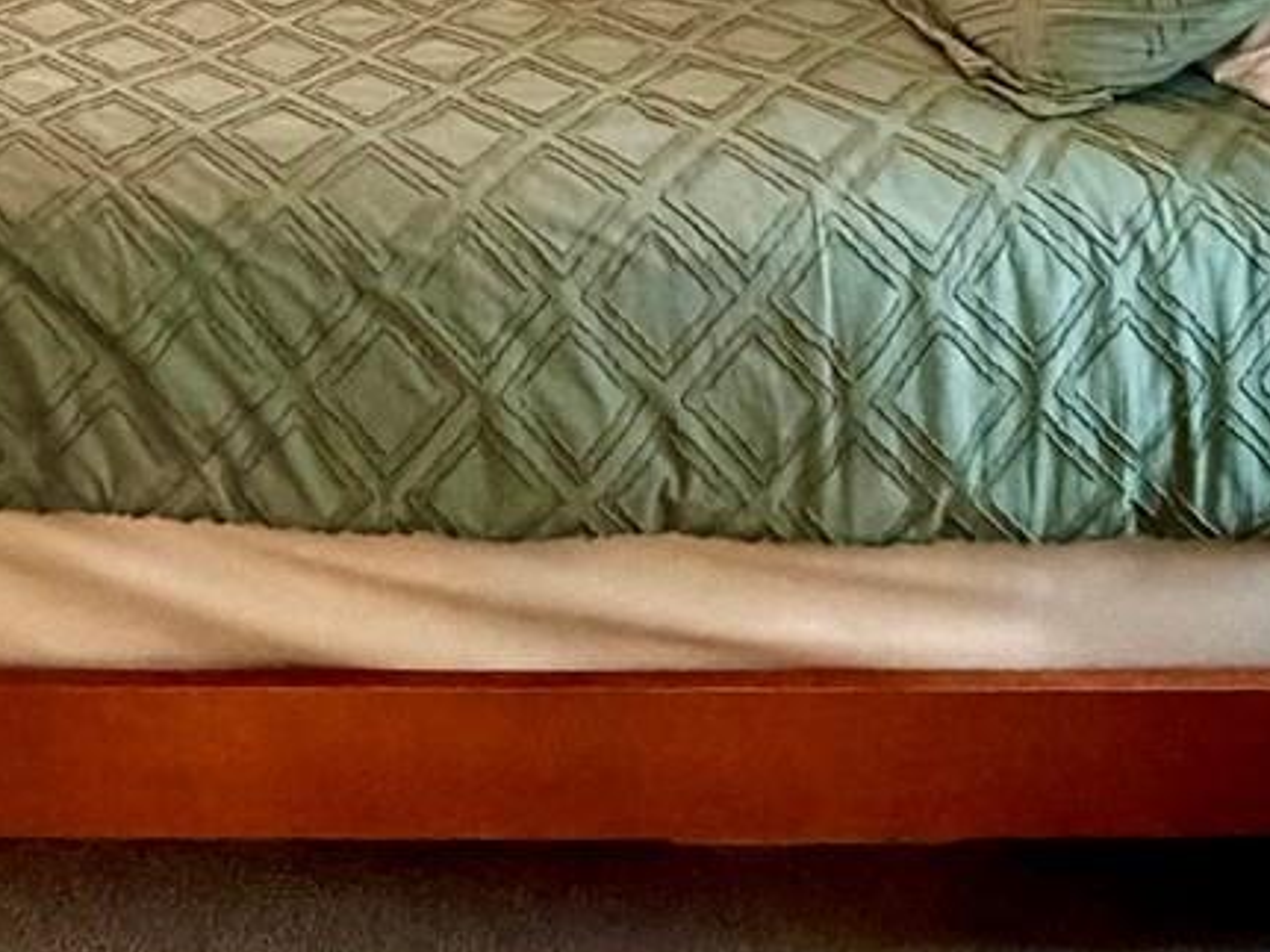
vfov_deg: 21.2
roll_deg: +1.0
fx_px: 1907
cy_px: -648
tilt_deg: -2.7
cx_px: 315
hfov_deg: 36.0
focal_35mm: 52
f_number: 2.2
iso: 500
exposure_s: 1/60
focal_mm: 2.22
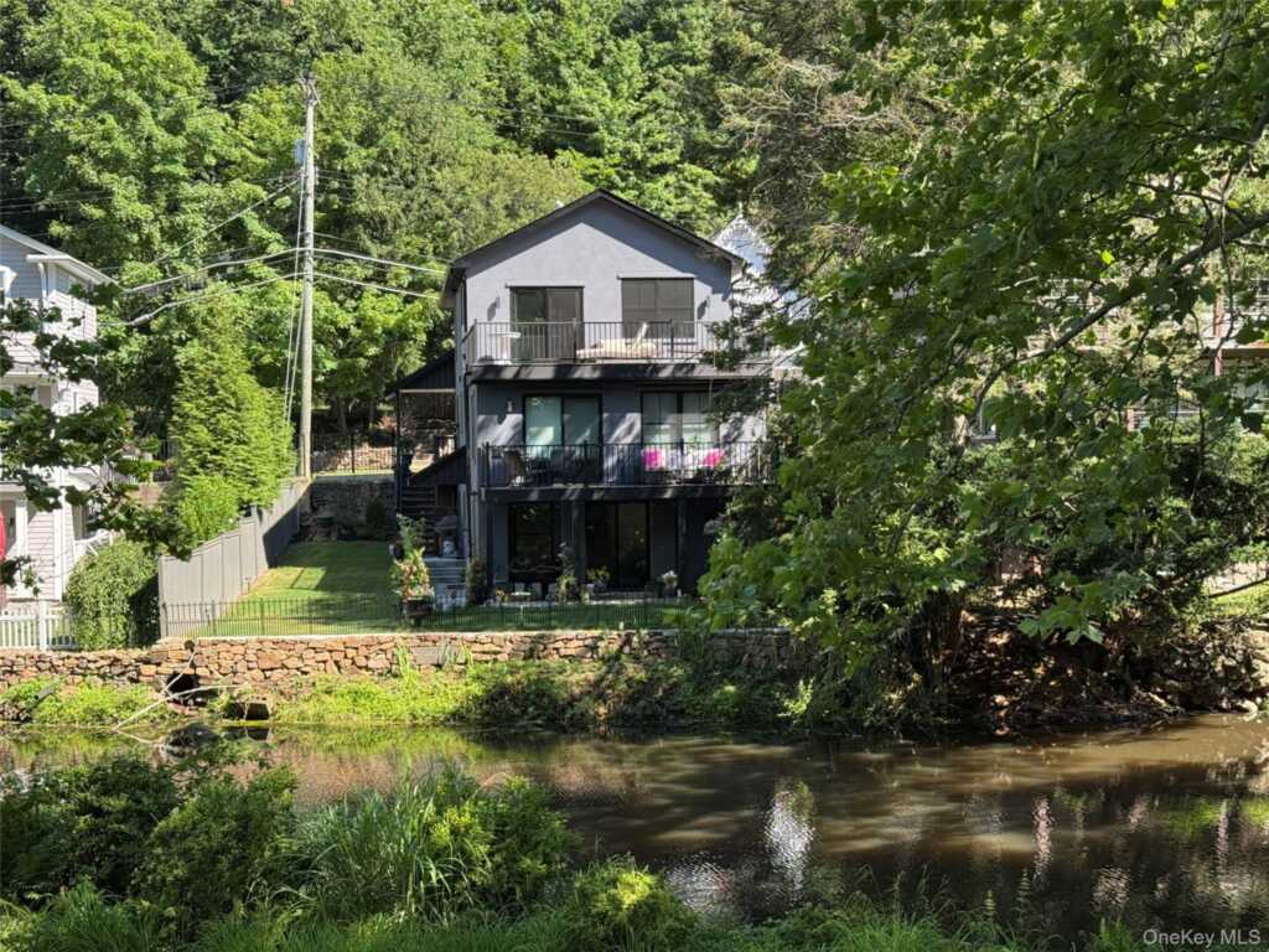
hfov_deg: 39.7
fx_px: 1760
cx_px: 634
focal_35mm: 48
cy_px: 476
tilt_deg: -1.6
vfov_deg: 30.3
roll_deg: +0.7
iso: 64
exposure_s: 1/609
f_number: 1.78
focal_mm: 6.76
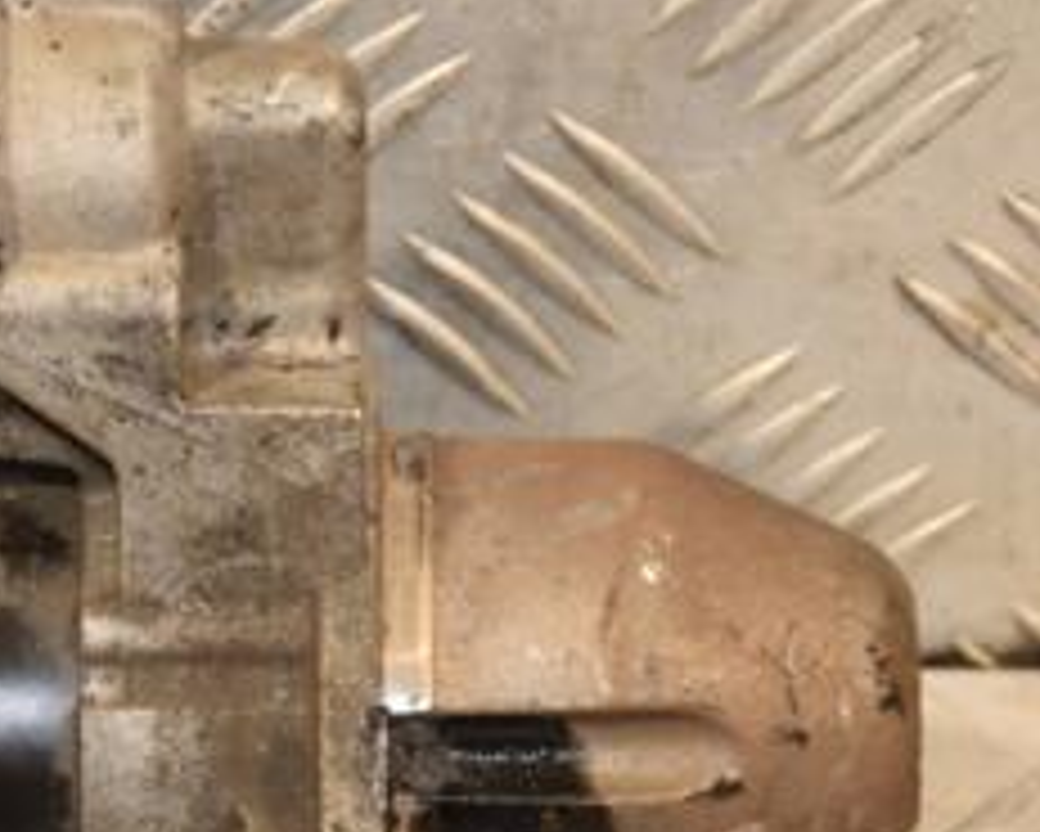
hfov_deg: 6.2
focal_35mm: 310
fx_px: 9552
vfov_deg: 5.0
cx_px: -54
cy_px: 463
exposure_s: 1/100
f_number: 5.6
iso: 800
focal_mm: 85
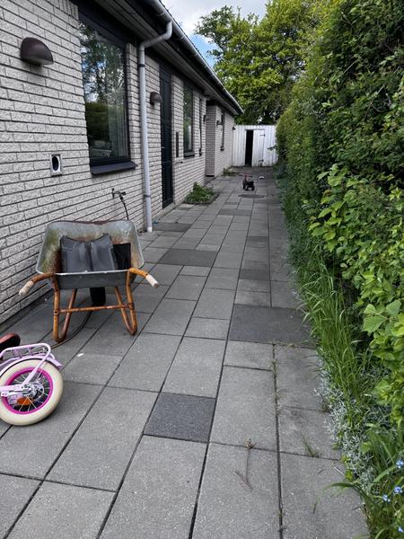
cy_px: 270
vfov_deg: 71.6
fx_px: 373
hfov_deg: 56.8
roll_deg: -1.3
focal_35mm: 24
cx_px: 202
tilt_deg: -18.4
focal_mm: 6.76
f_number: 1.78
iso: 80
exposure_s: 1/832
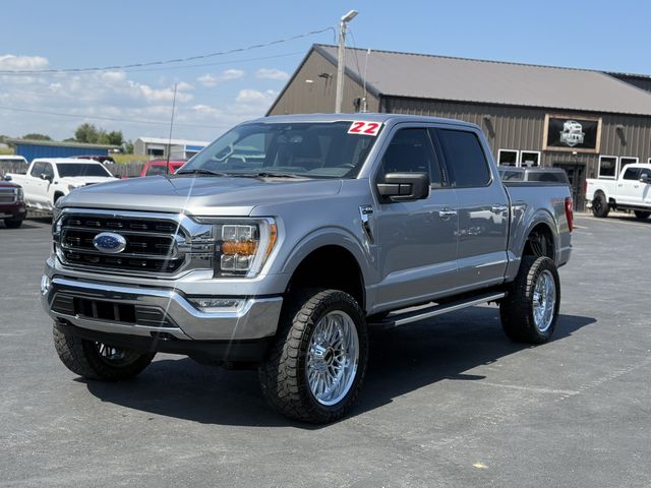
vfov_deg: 30.3
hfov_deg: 39.7
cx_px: 326
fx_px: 903
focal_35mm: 48
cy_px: 244
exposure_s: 1/2577
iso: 64
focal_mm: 6.76
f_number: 1.78
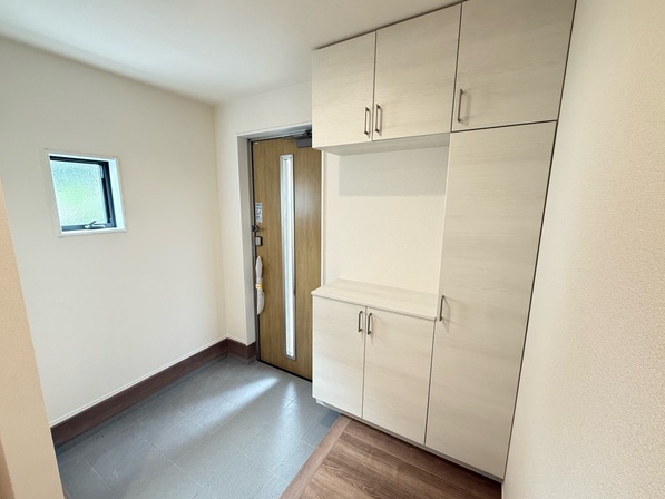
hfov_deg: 98.1
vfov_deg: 81.8
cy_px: 253
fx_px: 288
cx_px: 320
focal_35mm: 15
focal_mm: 2.22
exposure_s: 1/60
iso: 500
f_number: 2.2
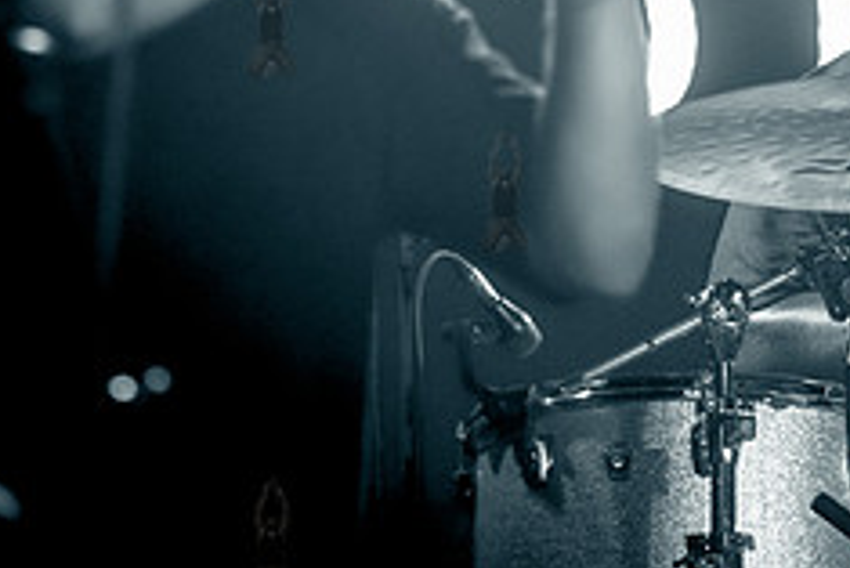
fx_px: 6119
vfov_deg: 5.3
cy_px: 13
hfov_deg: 7.9
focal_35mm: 259
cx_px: 969
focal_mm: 105
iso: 6400
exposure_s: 1/640
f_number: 4
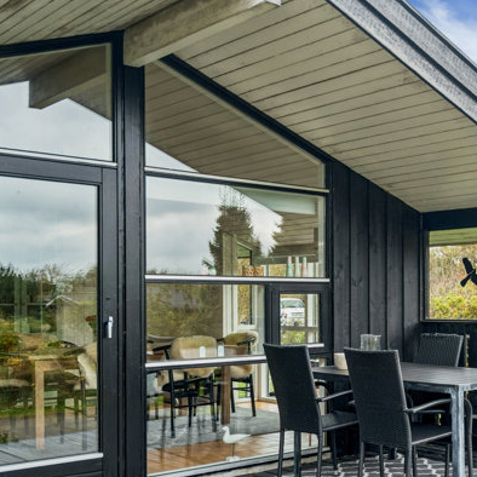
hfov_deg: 32.3
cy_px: 312
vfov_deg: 33.8
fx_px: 780
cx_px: 431
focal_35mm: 50
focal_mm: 29
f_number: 4
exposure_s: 1/500
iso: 400
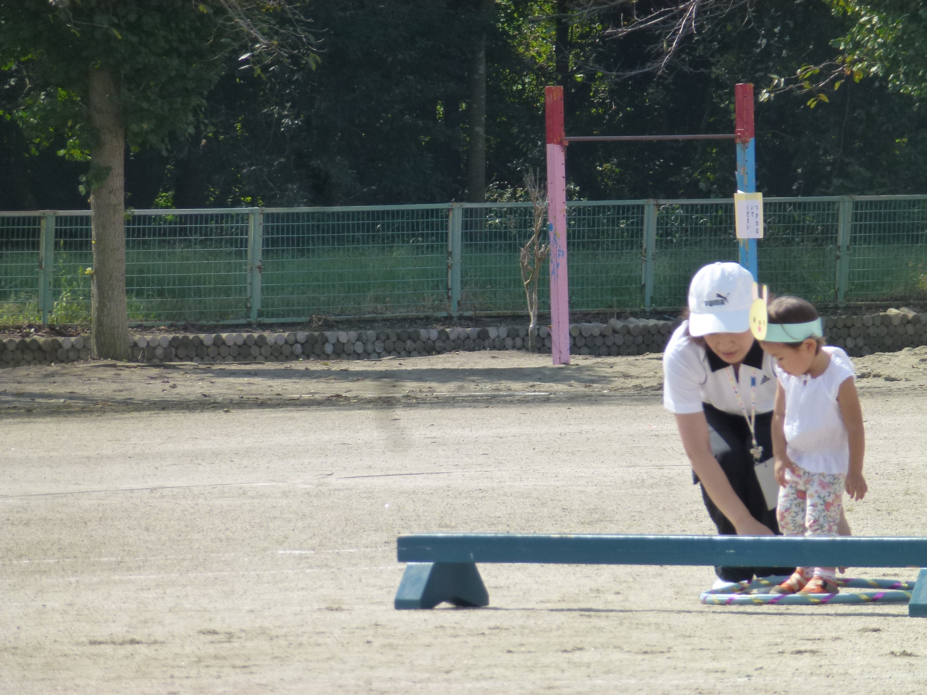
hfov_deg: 5.2
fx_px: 10283
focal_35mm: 384
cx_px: 464
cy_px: 348
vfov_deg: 3.9
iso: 160
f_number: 5.9
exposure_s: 1/400
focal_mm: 68.8
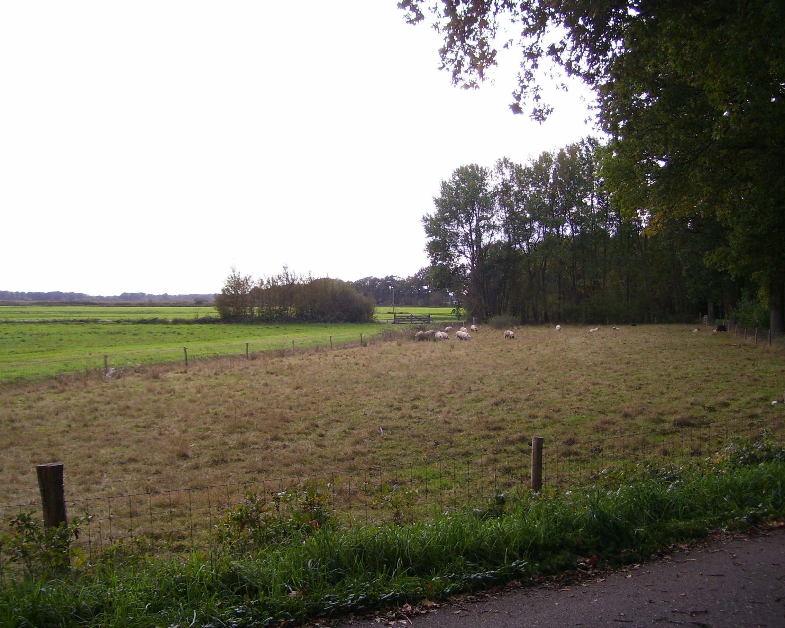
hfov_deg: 44.8
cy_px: 315
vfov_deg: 36.5
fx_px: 953
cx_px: 420
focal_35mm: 41
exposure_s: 1/500
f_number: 2.7
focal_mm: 6
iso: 80
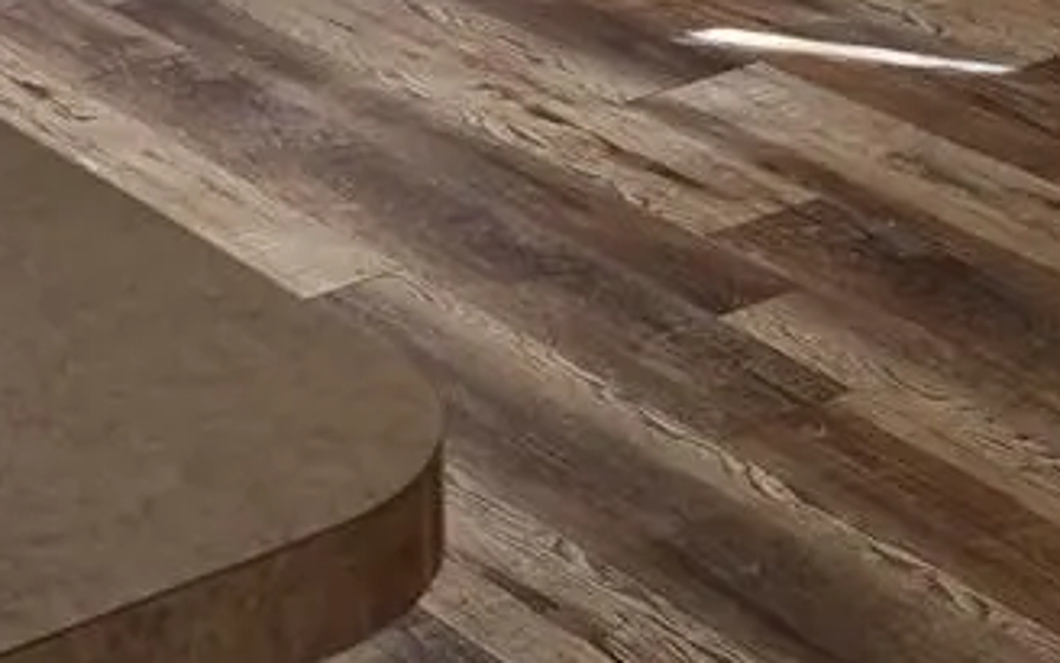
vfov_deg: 10.2
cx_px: 381
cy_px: -653
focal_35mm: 119
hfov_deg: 17.5
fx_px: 3438
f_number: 1.7
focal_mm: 6.3
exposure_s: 1/120
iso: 100
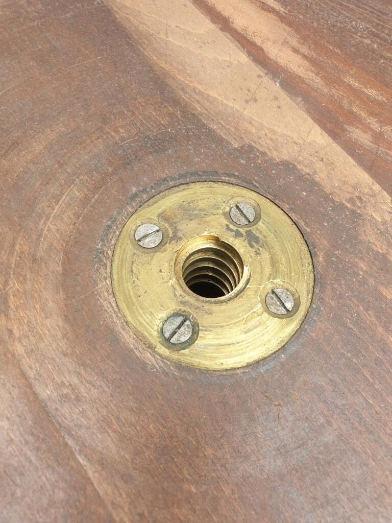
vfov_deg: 67.3
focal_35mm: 26
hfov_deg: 53.1
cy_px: 262
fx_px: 393
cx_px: 196
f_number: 2.4
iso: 50
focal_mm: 4.3
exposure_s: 1/136
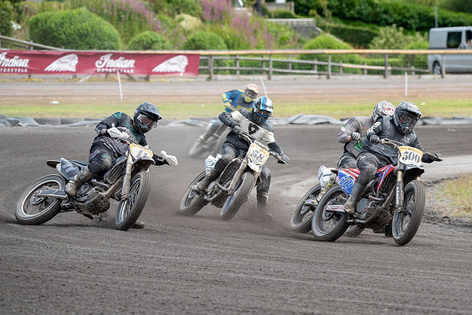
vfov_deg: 4.4
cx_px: 338
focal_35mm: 310
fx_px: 4067
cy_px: 191
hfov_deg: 6.6
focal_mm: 210
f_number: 5.6
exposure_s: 1/400
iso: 200
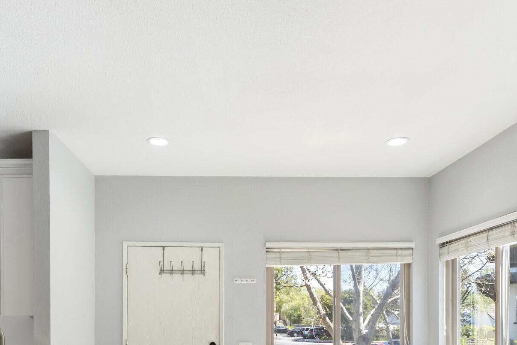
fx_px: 416
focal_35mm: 29
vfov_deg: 40.8
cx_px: 223
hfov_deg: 63.4
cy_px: 323
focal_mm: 14
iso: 200
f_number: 9.5
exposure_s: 1/8
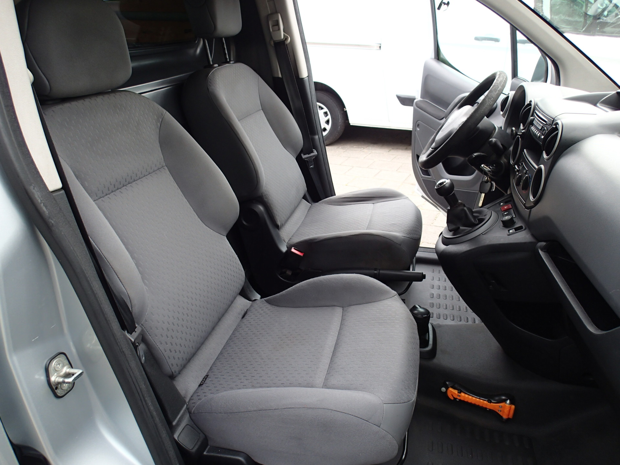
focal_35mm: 25
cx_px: 310
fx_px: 448
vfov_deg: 54.9
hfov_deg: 69.4
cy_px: 232
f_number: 2.8
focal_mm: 4.5
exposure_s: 1/80
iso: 100
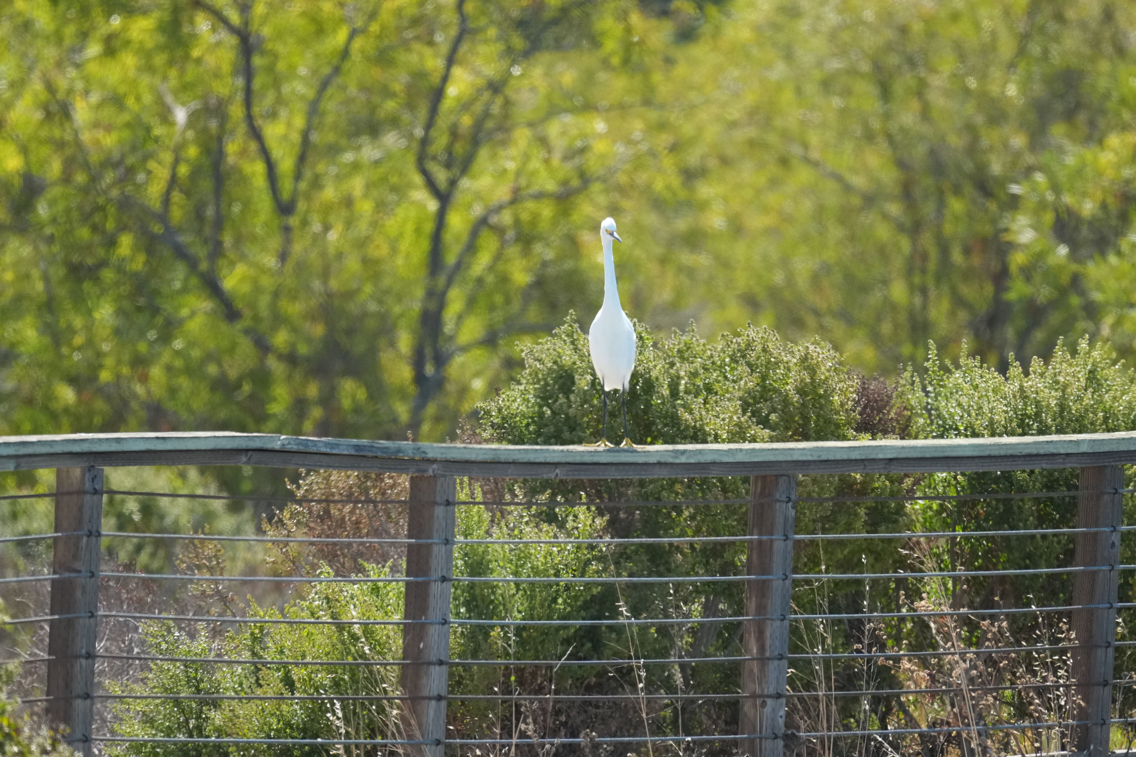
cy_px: 378
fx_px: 26505
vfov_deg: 1.6
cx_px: 568
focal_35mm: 840
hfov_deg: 2.5
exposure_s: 1/3200
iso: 2500
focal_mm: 560
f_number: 6.3
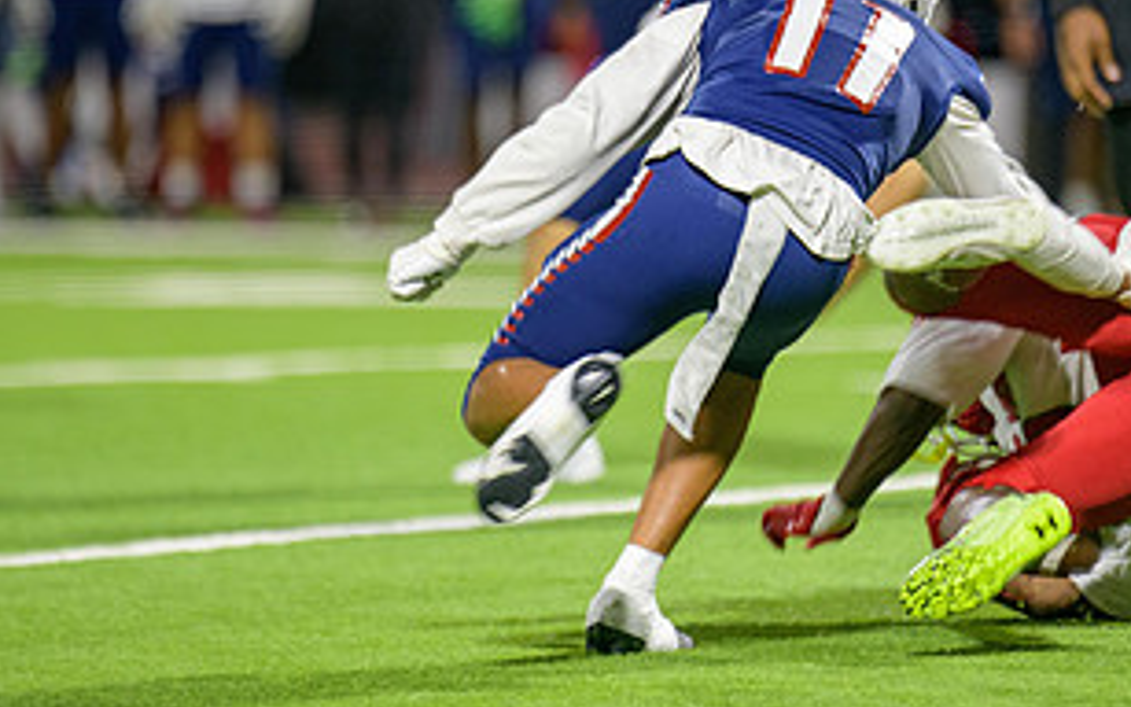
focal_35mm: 578
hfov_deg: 3.6
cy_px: 201
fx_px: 17819
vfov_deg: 2.3
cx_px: 740
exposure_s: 1/250
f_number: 2.8
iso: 2000
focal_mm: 300
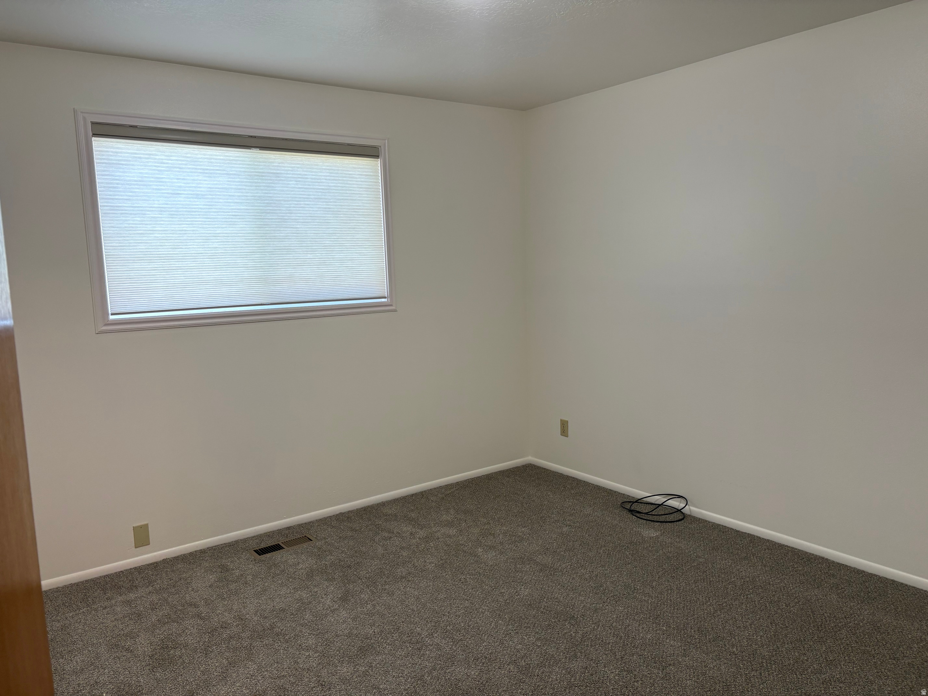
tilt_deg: -7.3
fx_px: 697
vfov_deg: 53.1
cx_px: 464
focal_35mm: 26
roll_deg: +1.7
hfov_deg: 67.3
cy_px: 348
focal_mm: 5.96
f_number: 1.6
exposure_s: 1/60
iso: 64
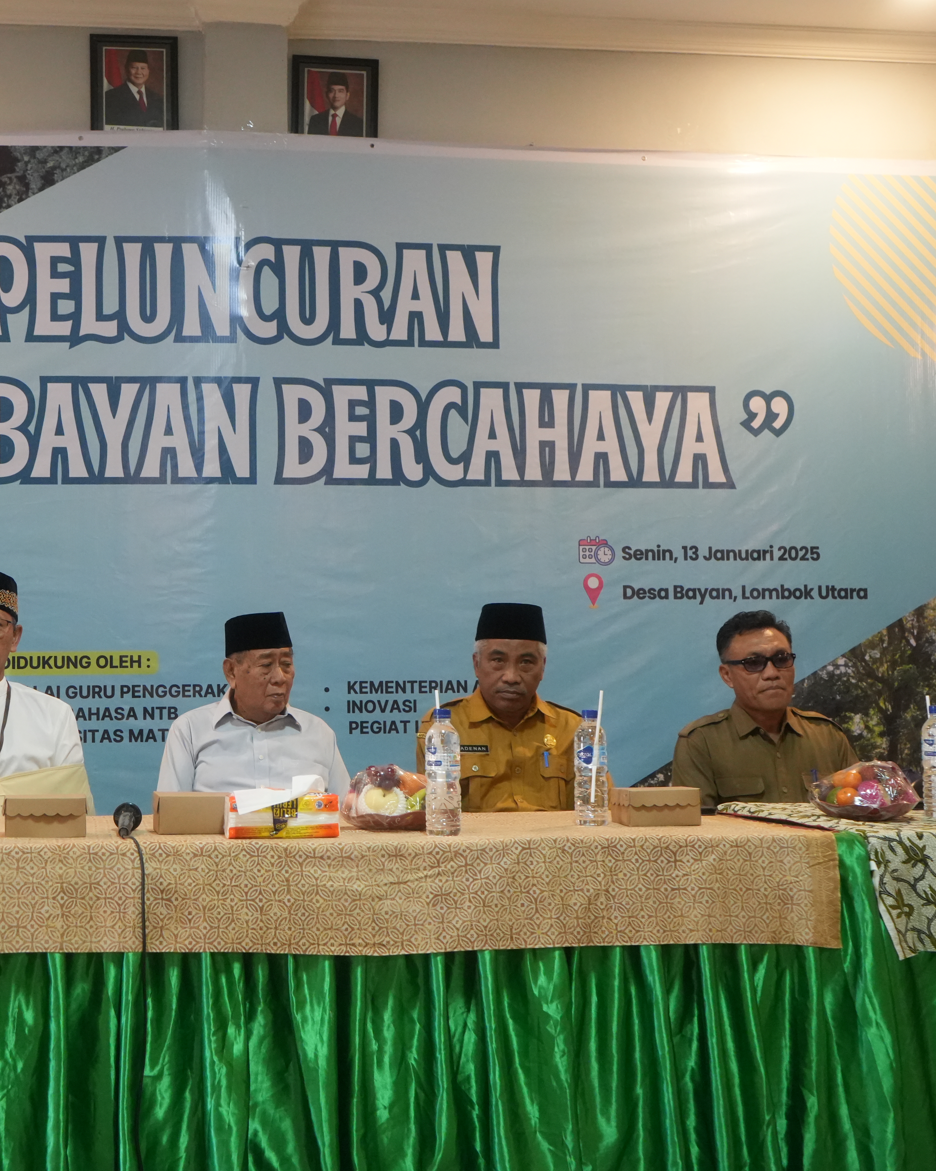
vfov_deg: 42.0
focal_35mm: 44
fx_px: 1524
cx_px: 250
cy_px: 589
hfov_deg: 33.6
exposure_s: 1/40
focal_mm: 31
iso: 6400
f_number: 5.6
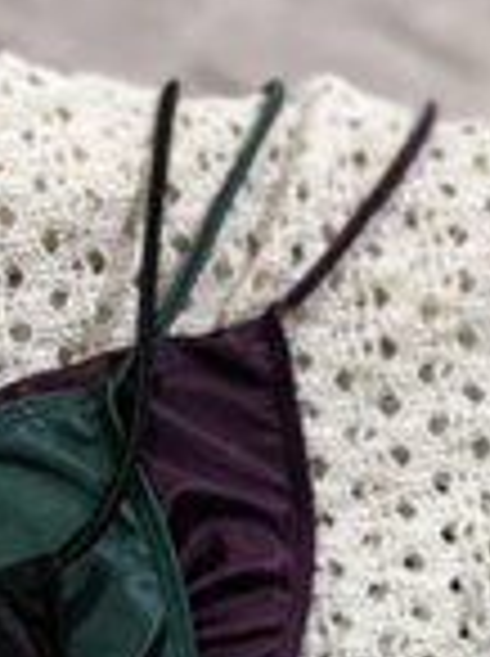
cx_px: 193
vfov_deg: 17.7
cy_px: 1091
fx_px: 1798
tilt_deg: -74.2
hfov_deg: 15.5
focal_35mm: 95
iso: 400
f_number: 1.6
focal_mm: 5.1
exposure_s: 1/33
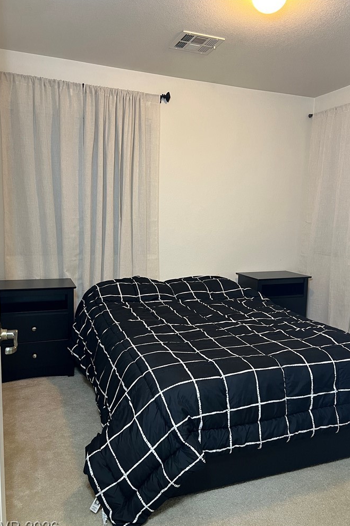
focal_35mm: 28
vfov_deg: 65.5
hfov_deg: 46.3
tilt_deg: -6.5
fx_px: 408
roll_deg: -1.3
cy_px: 270
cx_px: 191
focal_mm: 5.7
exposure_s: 1/60
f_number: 1.5
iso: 200
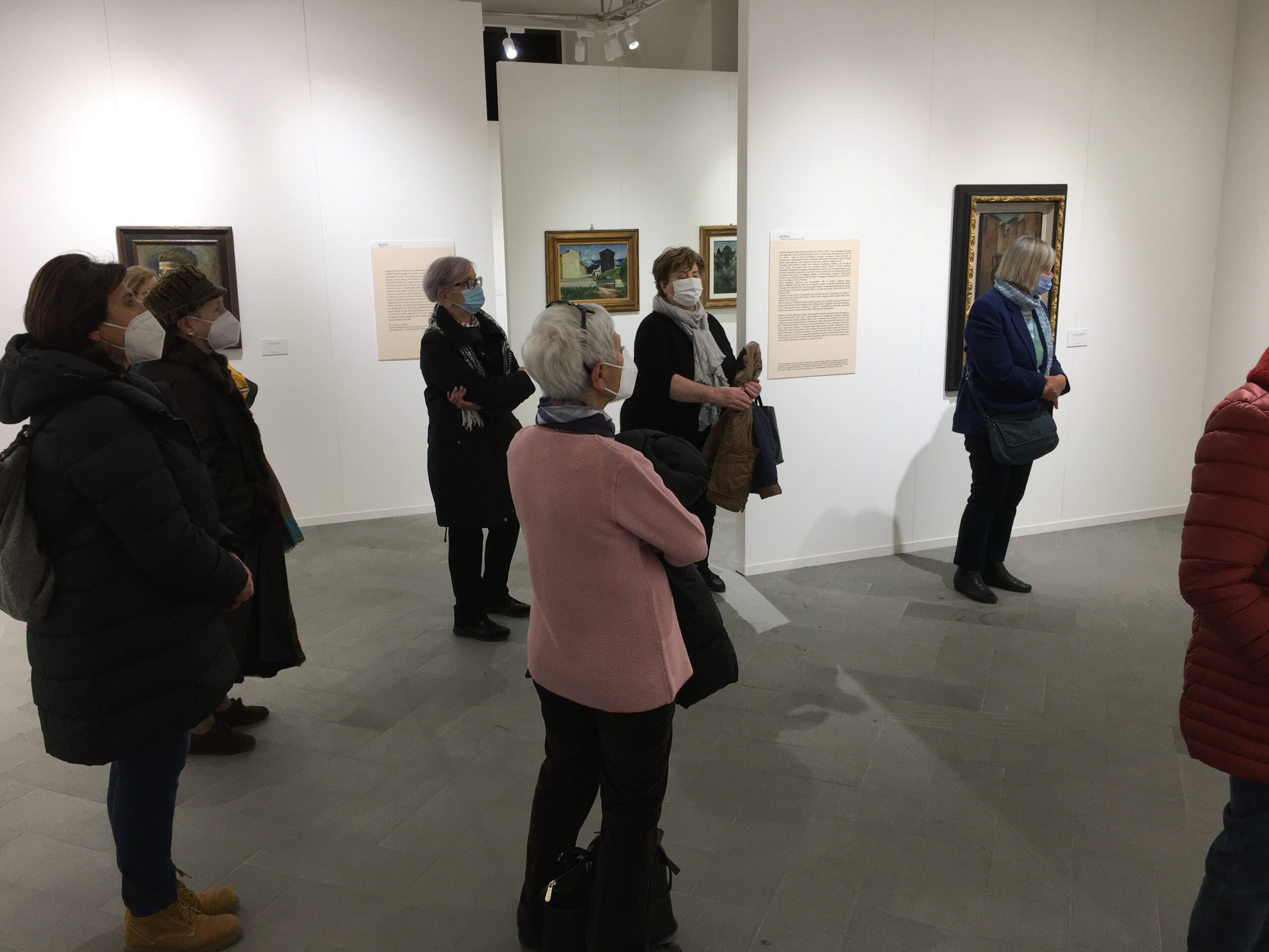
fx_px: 1063
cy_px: 476
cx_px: 634
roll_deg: +0.9
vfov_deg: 48.2
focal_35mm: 29
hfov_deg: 61.7
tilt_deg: -11.4
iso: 40
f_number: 2.2
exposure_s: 1/100
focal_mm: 4.15
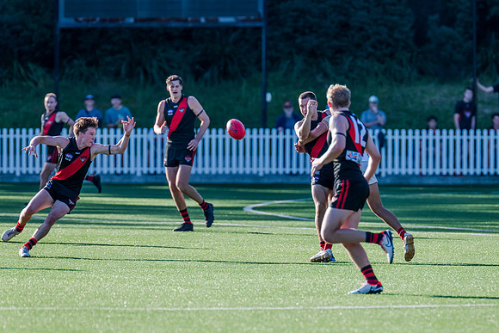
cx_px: 295
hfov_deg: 4.1
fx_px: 6950
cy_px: 164
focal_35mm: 501
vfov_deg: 2.7
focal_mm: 420
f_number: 5.6
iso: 800
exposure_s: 1/1600
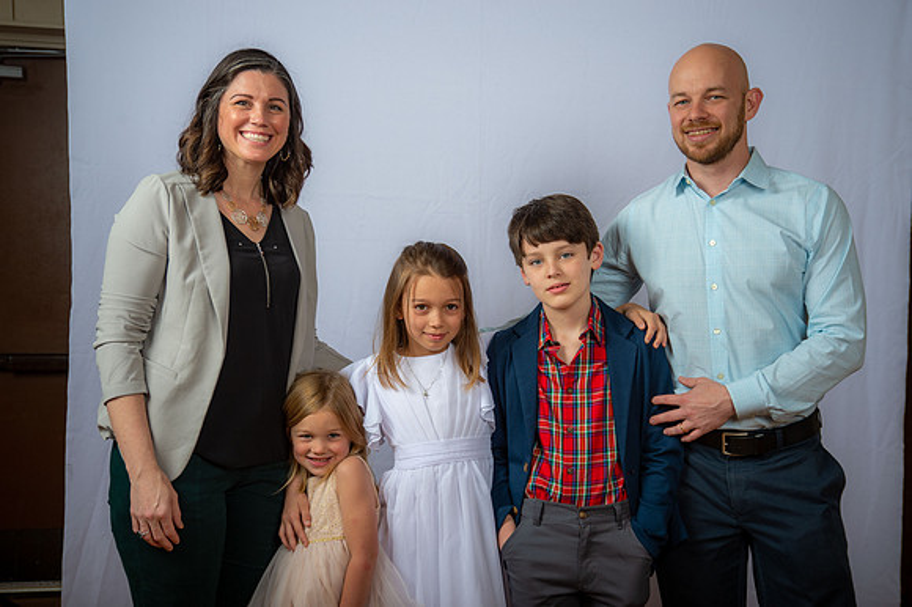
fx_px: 1317
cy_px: 304
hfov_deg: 38.2
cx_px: 456
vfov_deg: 26.0
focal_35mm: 52
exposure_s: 1/200
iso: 250
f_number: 6.3
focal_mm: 52
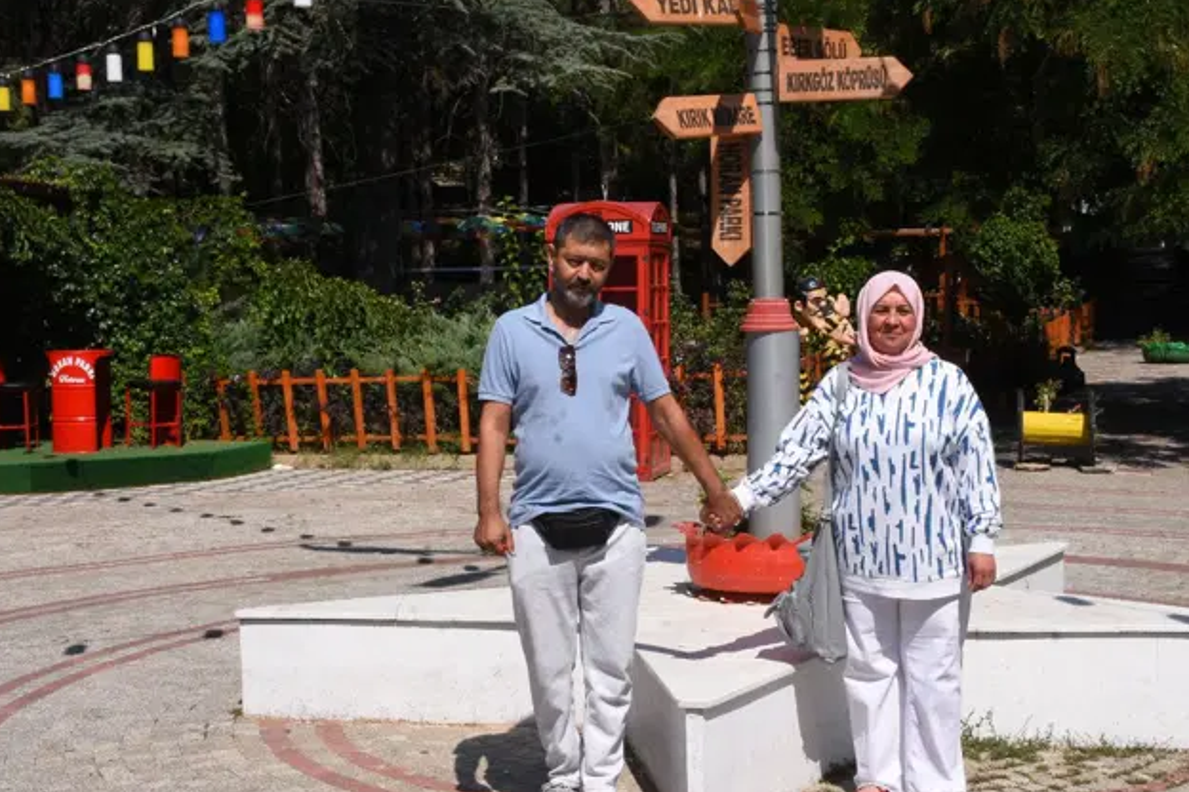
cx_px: 648
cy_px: 425
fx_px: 1816
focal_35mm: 55
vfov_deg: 24.6
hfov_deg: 36.2
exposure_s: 1/250
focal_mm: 26
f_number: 20
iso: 400
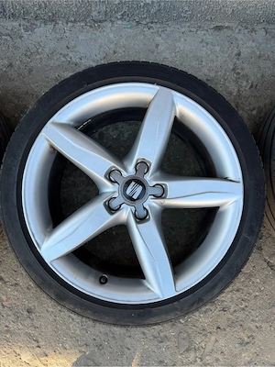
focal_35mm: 24
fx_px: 254
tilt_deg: -83.6
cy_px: 184
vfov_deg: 71.6
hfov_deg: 56.8
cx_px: 138
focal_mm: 6.76
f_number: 1.78
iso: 80
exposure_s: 1/476
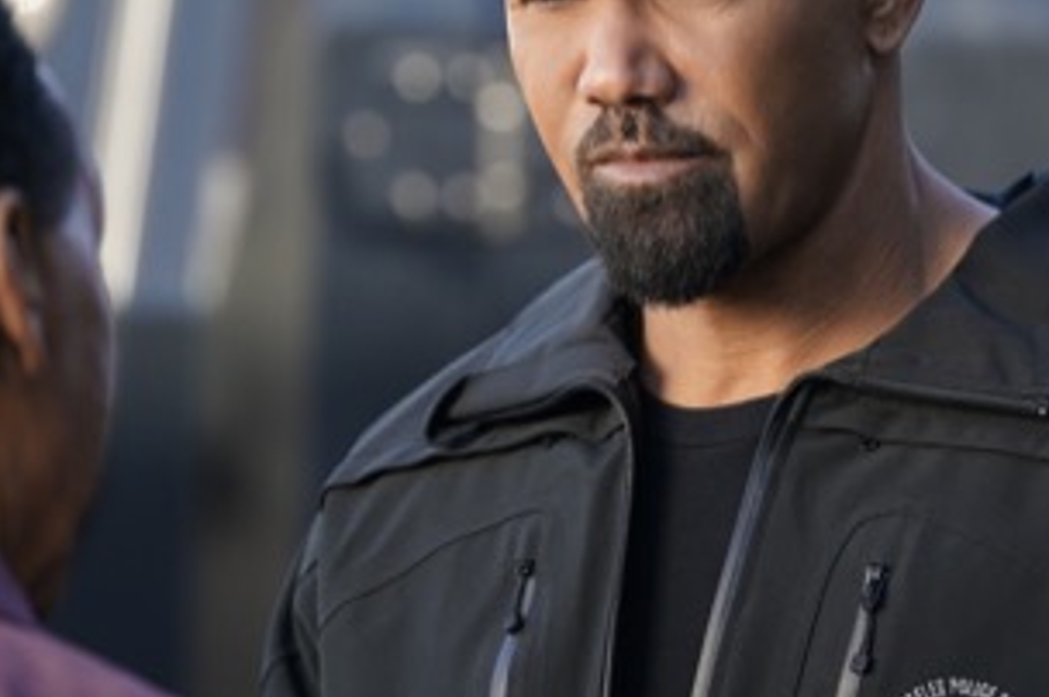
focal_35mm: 464
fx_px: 13506
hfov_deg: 4.4
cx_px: 583
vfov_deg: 3.0
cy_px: 126
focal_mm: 282
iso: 640
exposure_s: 1/400
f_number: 5.6
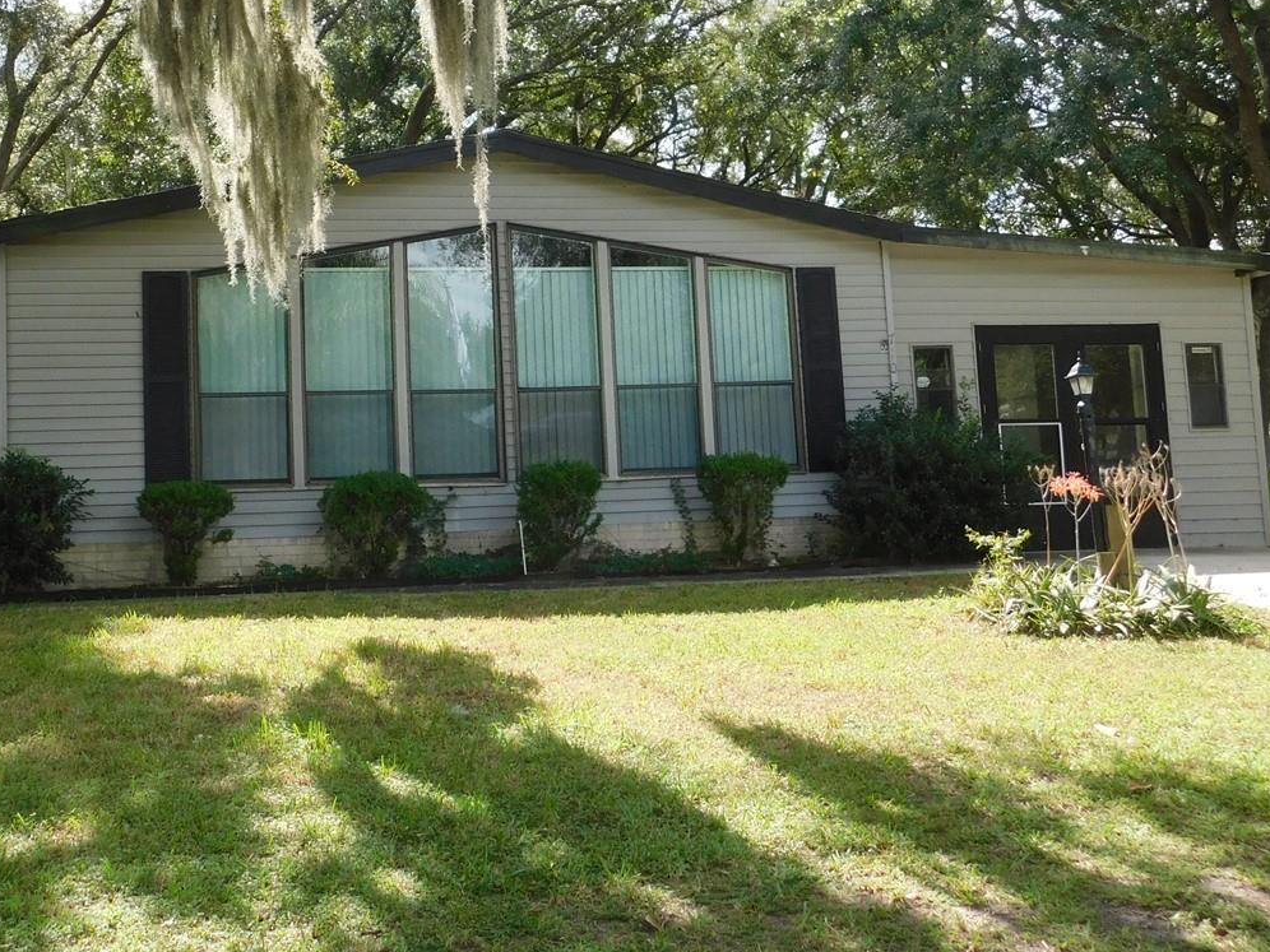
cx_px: 437
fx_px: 1651
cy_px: 269
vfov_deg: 31.7
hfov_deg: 41.6
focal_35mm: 45
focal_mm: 4.9
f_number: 3.2
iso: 125
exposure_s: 1/400
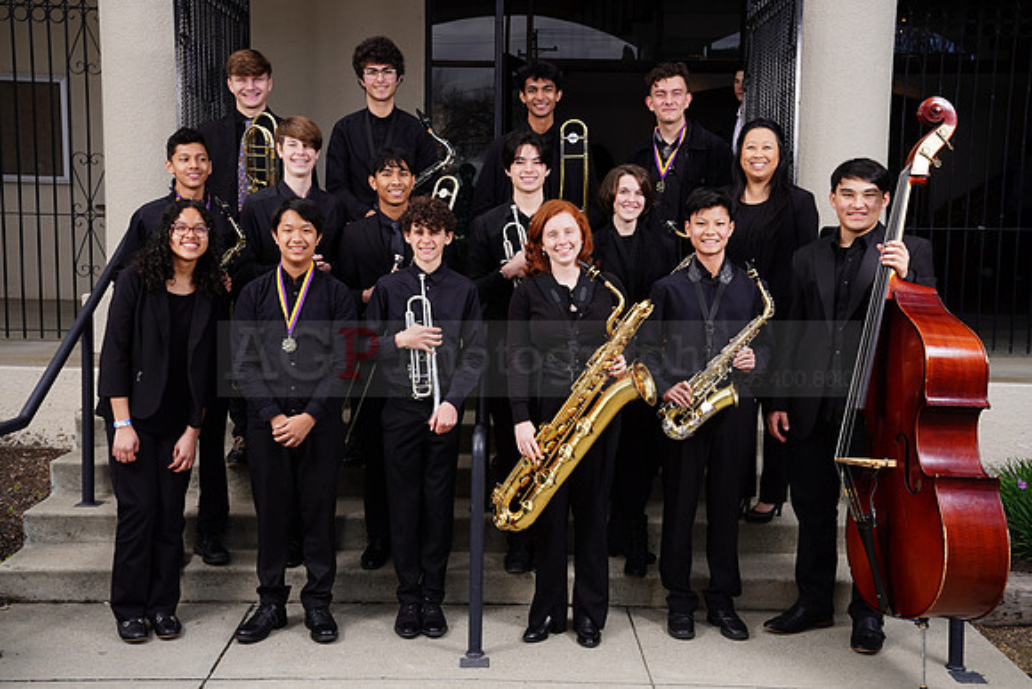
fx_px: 1233
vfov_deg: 31.2
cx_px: 516
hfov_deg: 45.4
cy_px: 344
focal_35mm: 43
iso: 100
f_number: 7.1
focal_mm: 43
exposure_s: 1/200
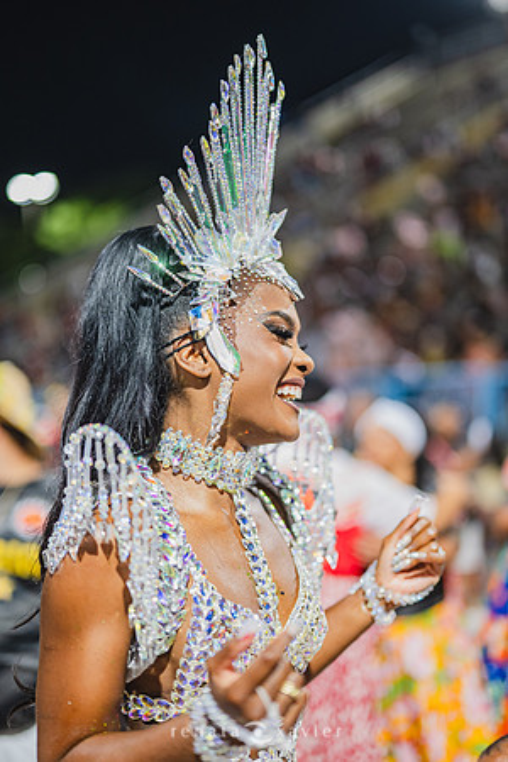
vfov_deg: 39.6
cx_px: 254
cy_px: 381
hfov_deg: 27.0
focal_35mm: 50
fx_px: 1058
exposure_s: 1/1000
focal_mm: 50
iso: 1600
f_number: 1.2
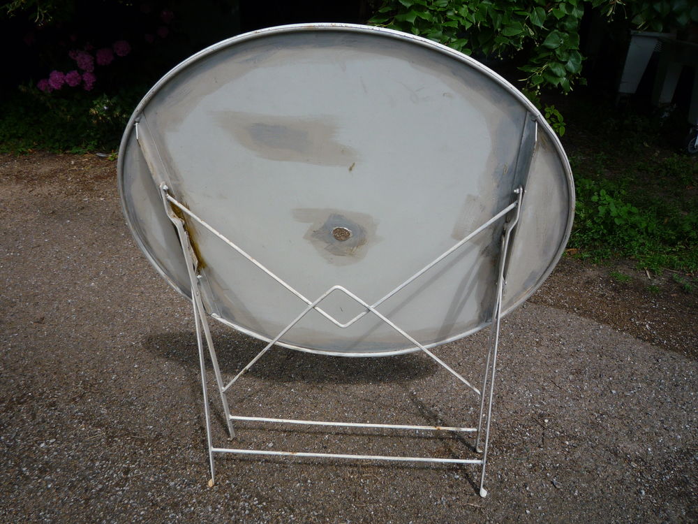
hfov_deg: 60.0
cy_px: 262
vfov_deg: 46.8
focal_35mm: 30
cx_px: 349
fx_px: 605
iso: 100
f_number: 5
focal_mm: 5.2
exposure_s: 1/400
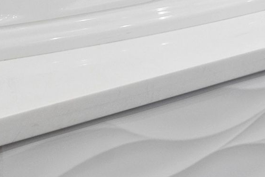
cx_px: 332
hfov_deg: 15.2
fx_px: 950
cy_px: -265
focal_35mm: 129
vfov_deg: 9.4
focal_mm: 17
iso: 640
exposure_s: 1/20
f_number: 9
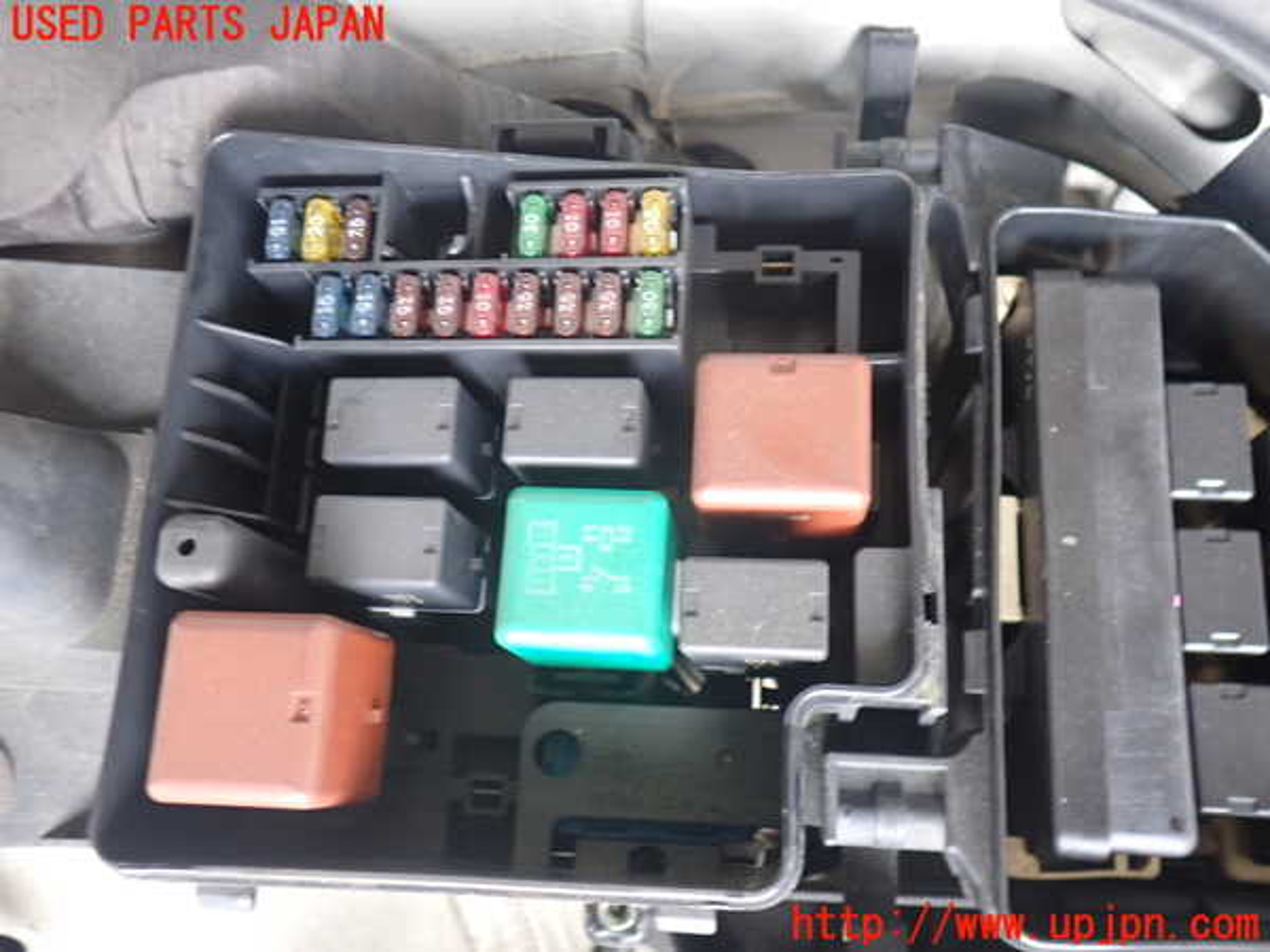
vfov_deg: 46.8
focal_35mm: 30
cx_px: 635
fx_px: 1101
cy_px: 476
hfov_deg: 60.0
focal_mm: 5.4
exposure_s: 1/30
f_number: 2.3
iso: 250
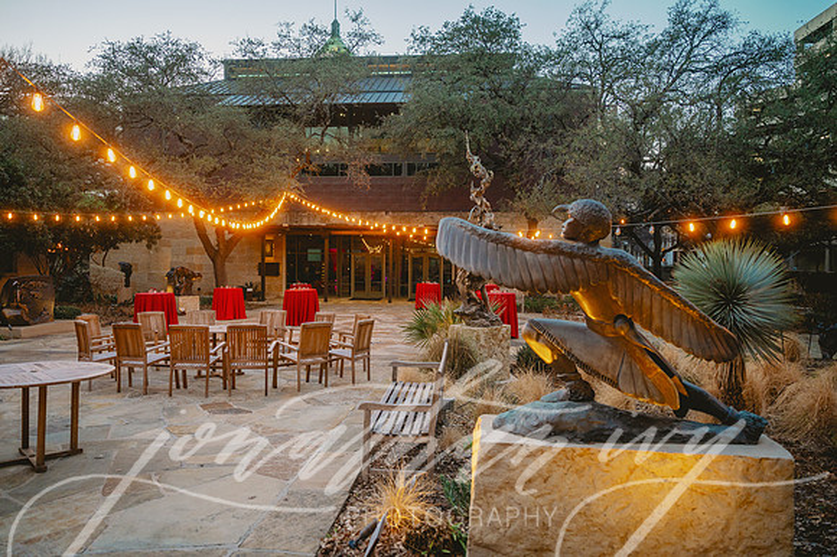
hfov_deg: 72.1
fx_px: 575
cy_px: 278
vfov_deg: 51.7
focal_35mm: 25
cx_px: 418
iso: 500
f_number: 2.8
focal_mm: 24
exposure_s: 1/320
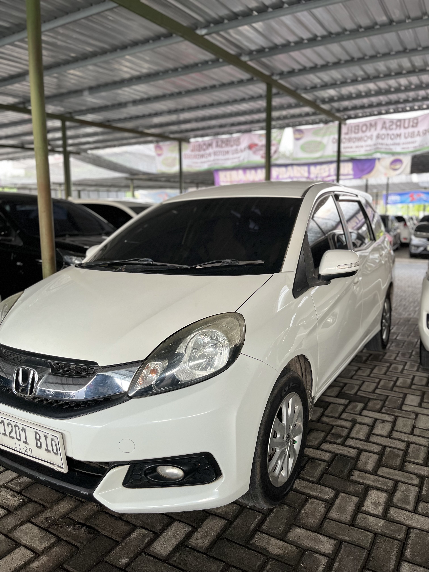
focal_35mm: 26
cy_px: 286
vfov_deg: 67.3
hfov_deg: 53.1
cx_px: 214
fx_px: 430
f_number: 1.6
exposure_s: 1/73
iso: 125
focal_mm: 5.1
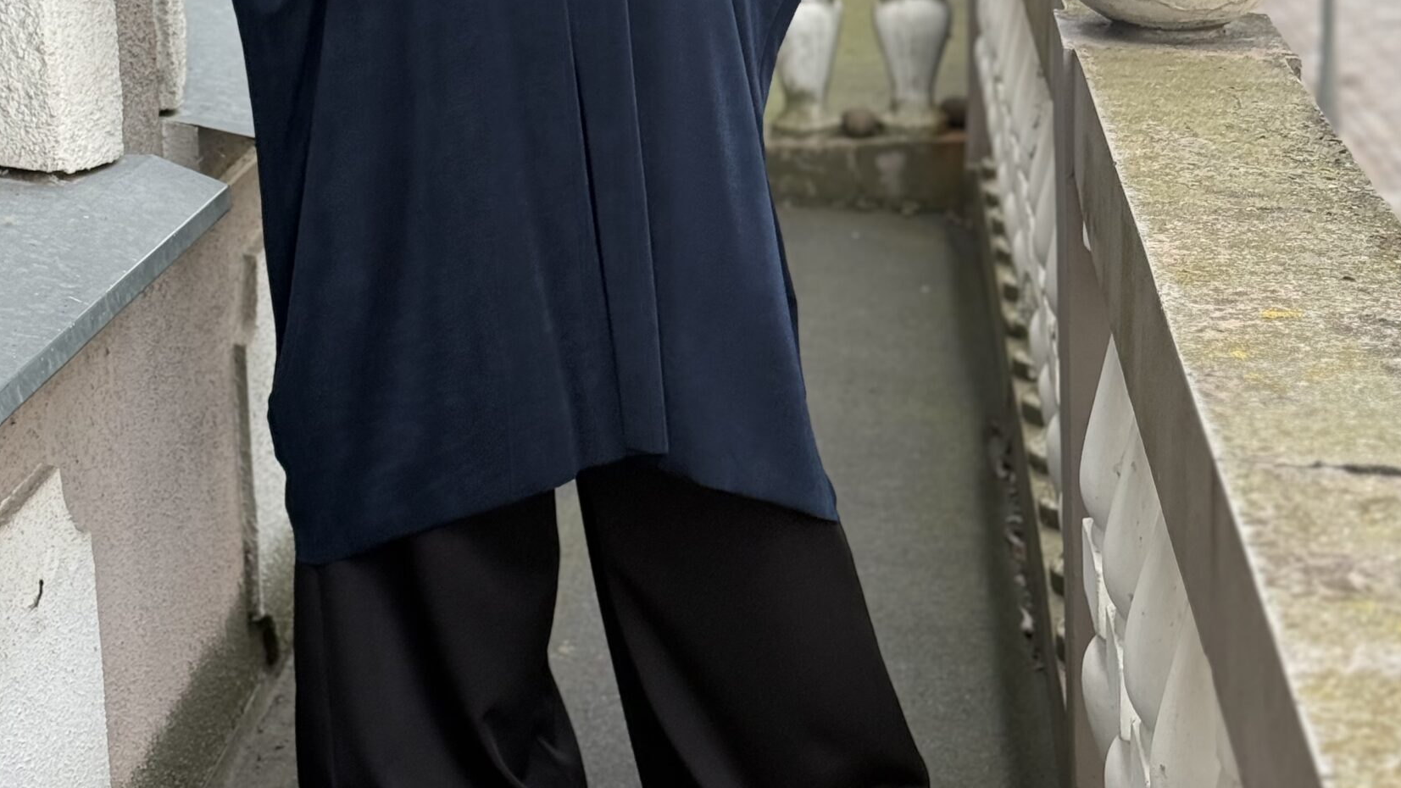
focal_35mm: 81
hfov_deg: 26.2
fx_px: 3009
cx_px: 593
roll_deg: +2.0
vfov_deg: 14.8
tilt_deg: -11.1
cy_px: 130
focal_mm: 6.76
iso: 80
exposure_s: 1/975
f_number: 1.78
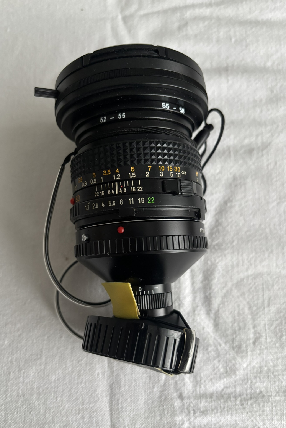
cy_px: 216
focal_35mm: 28
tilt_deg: -77.4
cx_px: 132
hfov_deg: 46.4
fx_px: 334
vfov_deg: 65.5
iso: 500
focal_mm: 5.96
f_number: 1.6
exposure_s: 1/49
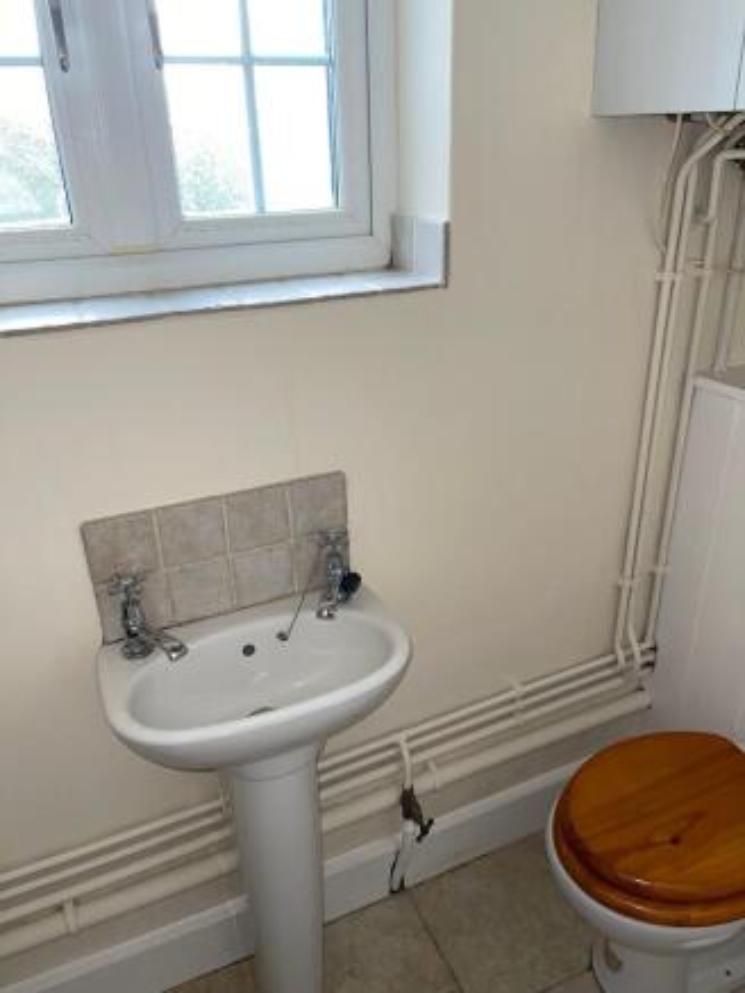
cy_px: 496
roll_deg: +1.4
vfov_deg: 67.3
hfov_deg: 53.1
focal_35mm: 26
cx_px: 372
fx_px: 746
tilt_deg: -25.5
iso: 64
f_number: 1.6
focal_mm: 5.1
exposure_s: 1/100
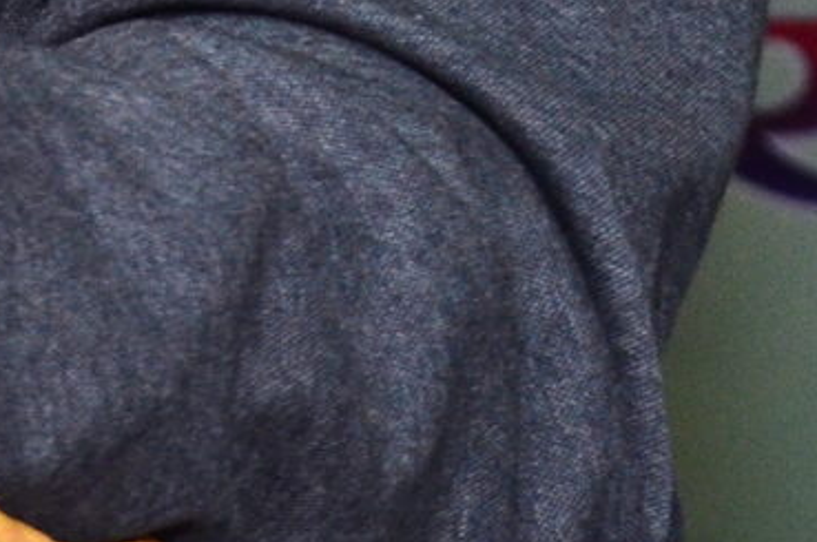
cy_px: -799
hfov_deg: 4.6
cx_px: -1056
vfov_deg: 3.1
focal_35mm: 437
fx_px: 9904
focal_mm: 42
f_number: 6.3
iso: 640
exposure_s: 1/160
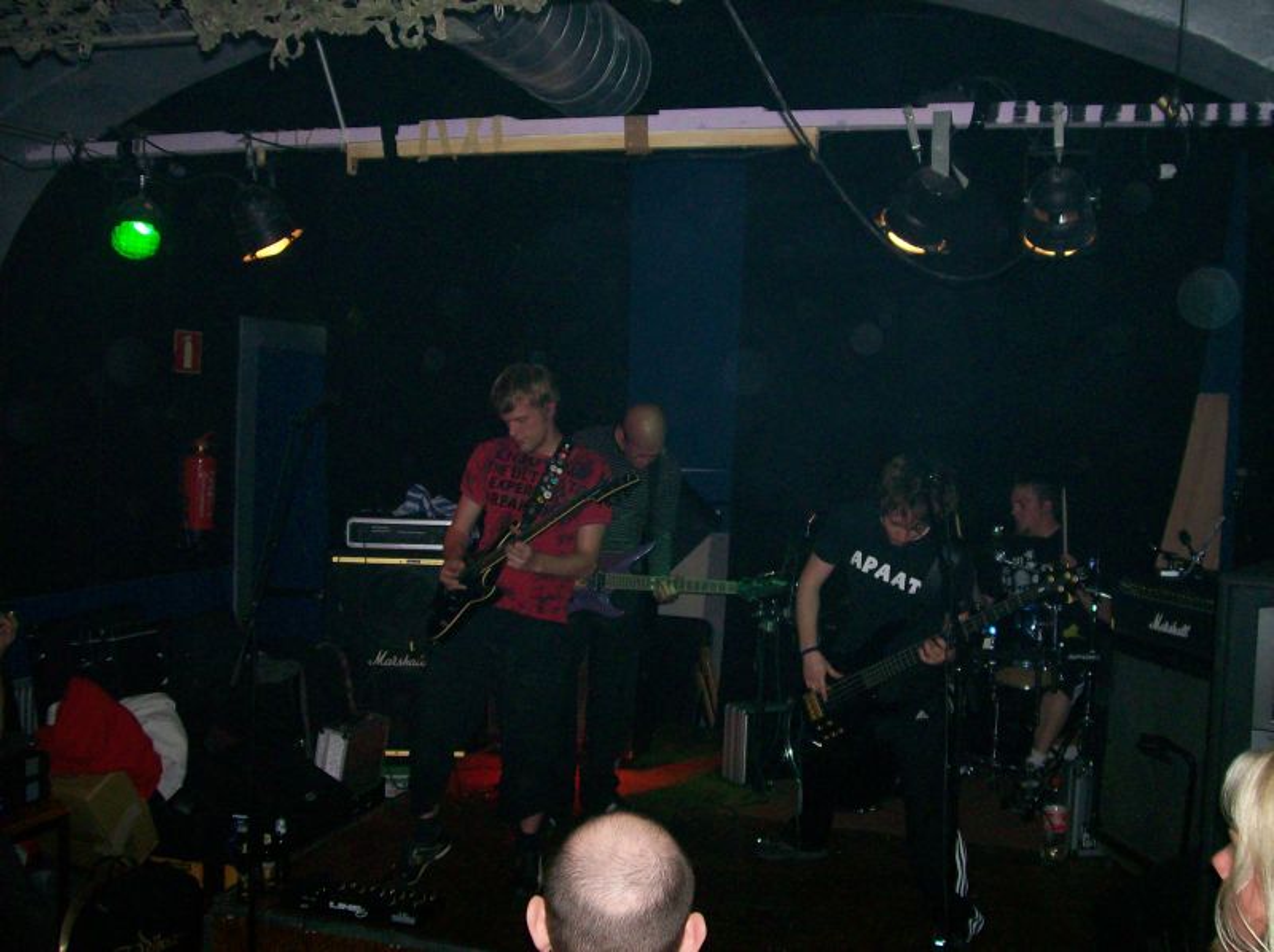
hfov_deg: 51.4
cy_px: 476
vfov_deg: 39.6
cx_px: 637
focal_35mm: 36
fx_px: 1323
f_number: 2.7
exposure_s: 1/64
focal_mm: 6
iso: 140
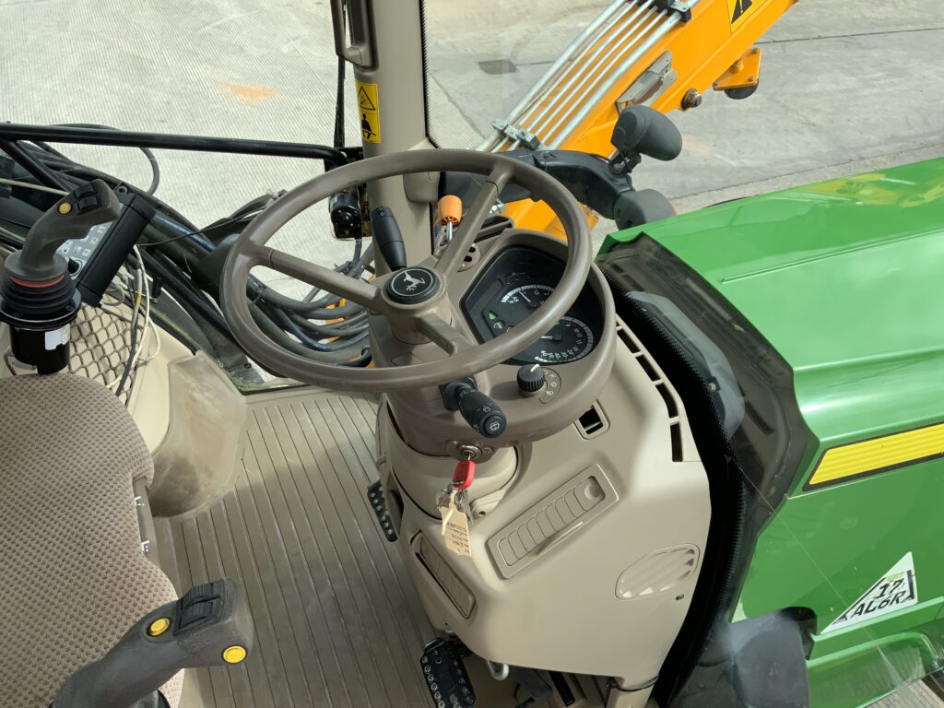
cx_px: 472
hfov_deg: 61.7
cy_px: 354
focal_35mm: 29
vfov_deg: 48.2
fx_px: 791
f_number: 1.8
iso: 16
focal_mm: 3
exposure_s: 1/674
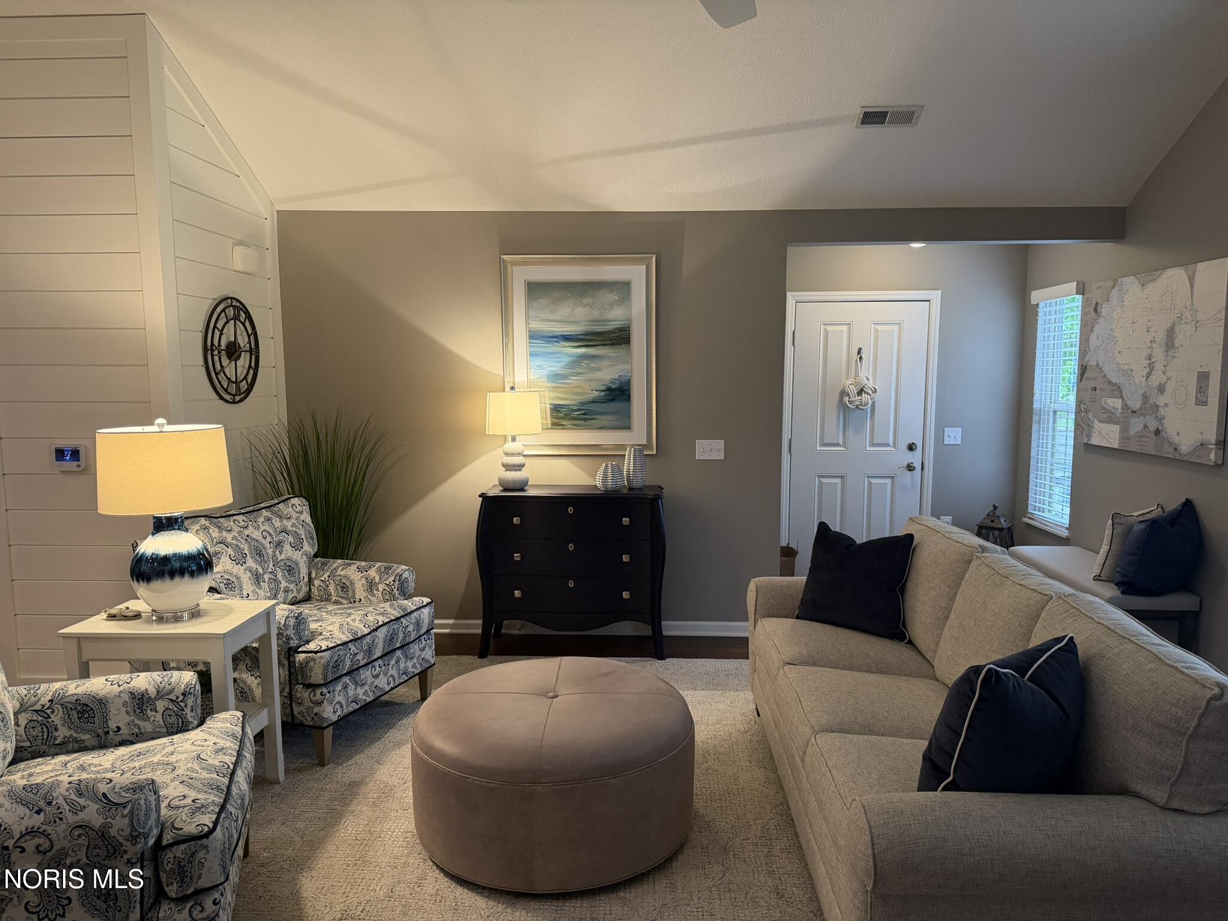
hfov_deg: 71.6
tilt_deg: -6.2
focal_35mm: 24
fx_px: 851
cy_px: 460
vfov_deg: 56.8
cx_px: 614
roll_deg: -0.6
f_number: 1.78
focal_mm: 6.76
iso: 400
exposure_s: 1/120
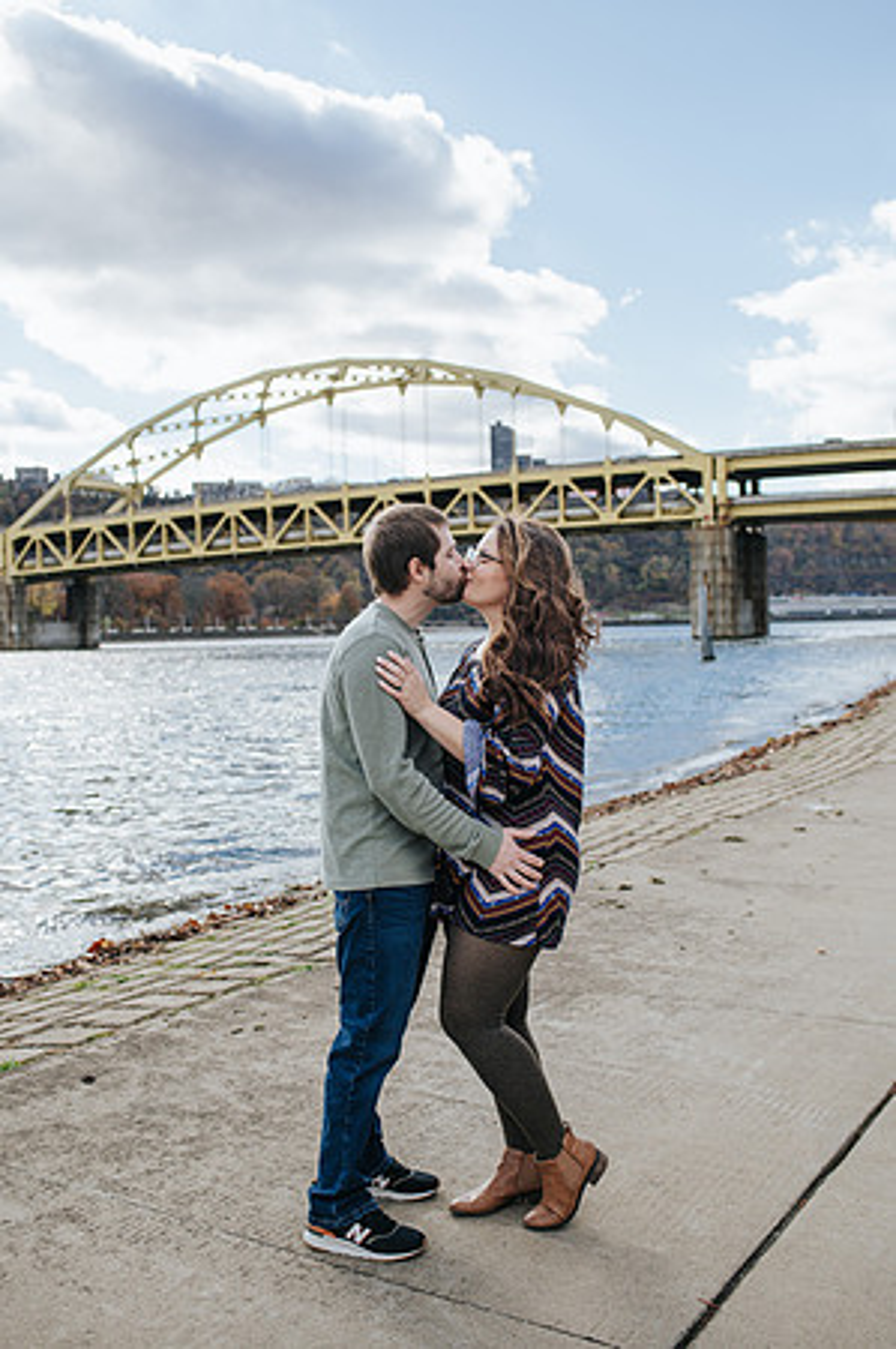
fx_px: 1310
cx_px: 448
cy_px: 674
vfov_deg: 54.5
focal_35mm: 35
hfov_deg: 37.8
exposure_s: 1/1250
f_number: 3.5
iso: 160
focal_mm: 35
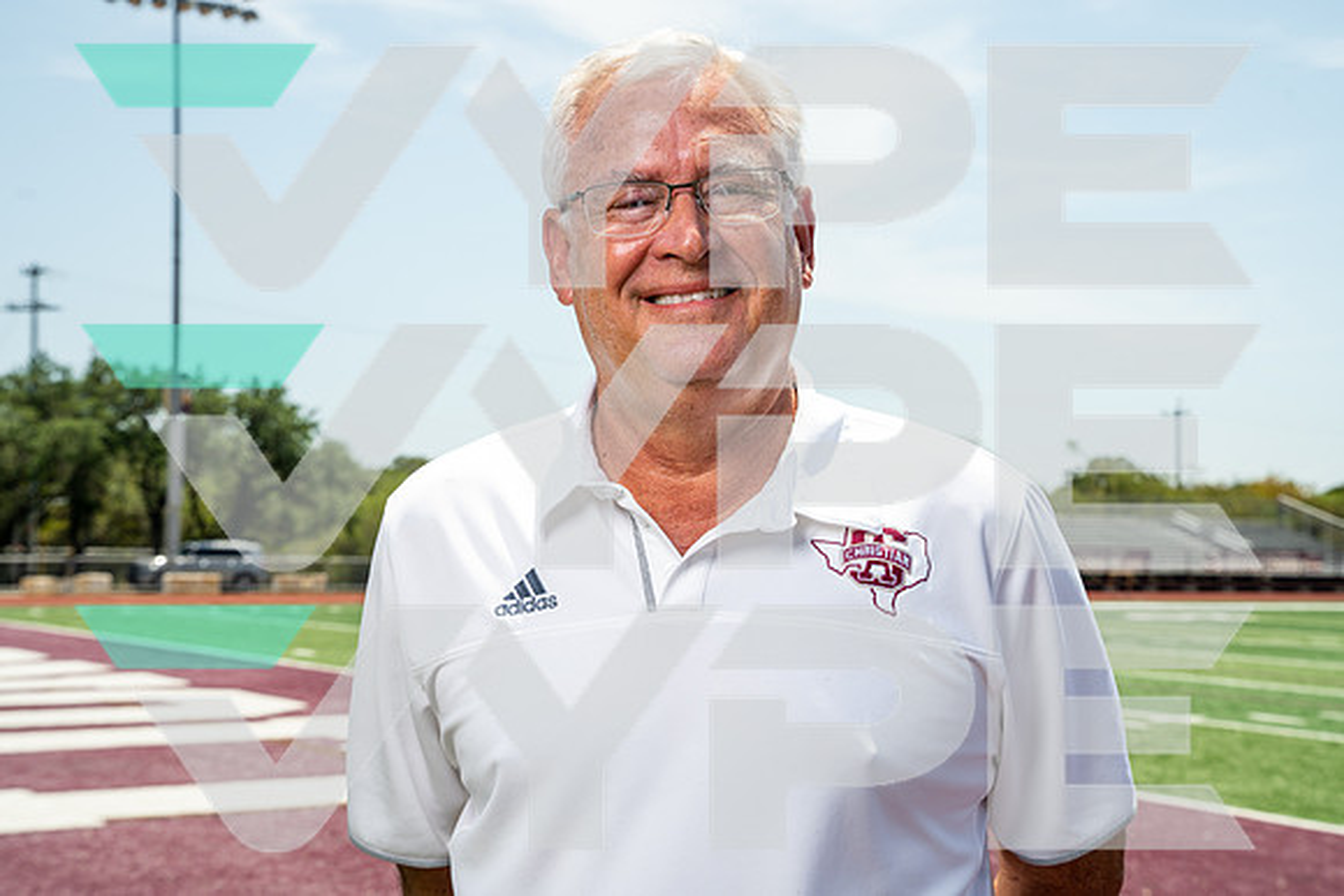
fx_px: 2091
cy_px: 448
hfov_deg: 35.6
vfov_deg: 24.2
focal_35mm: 56
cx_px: 672
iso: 100
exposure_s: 1/125
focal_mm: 56
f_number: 9
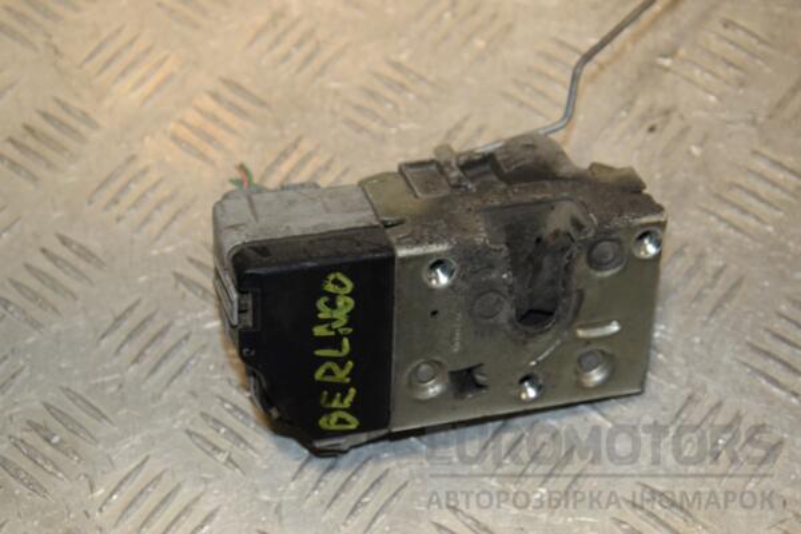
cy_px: 267
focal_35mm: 87
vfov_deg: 15.7
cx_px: 400
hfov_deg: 23.4
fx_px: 1936
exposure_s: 1/200
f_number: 7.1
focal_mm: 58
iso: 800
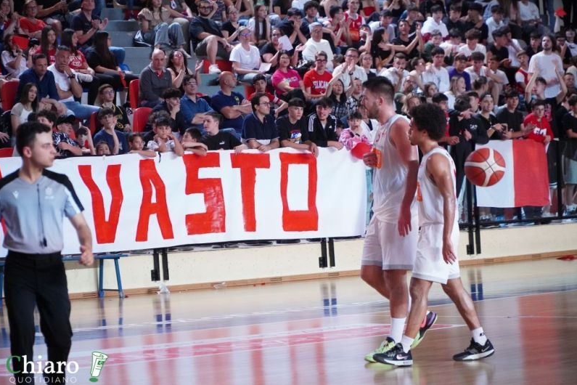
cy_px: 192
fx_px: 2540
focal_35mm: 159
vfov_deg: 8.7
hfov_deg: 13.0
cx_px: 288
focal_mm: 105
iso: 5000
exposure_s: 1/800
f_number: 4
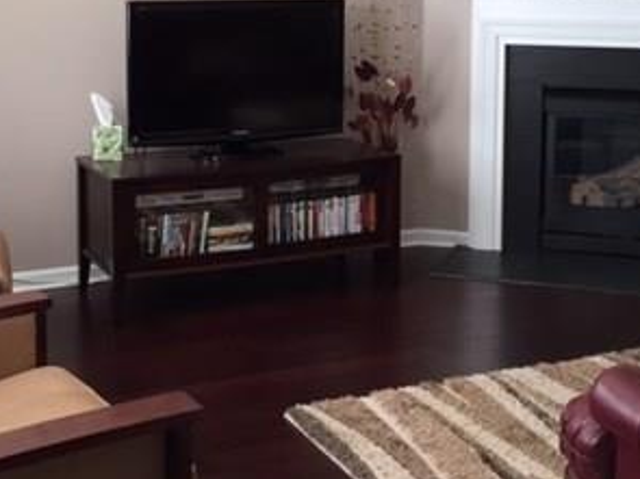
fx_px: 1164
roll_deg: +0.2
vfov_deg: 22.9
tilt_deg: -6.2
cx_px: 325
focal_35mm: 63
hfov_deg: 30.7
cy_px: 91
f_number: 2.2
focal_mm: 4.15
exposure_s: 1/30
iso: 40
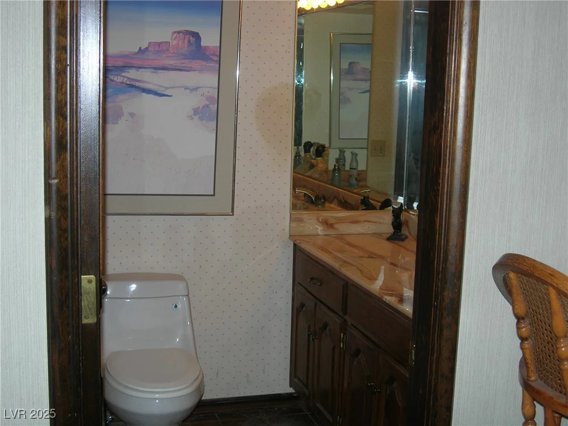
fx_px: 837
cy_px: 213
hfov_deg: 37.5
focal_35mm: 51
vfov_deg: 28.6
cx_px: 284
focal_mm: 10.6
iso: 64
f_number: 3.2
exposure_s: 1/60.1
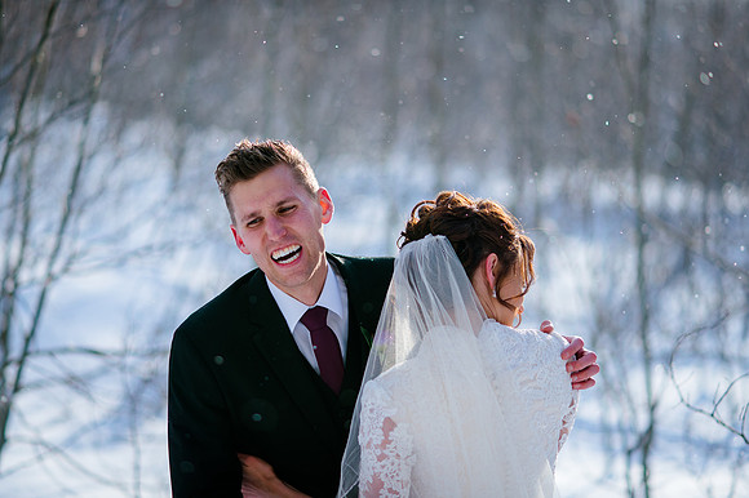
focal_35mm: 105
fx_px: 2183
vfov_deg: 13.0
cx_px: 374
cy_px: 249
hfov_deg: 19.5
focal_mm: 105
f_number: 2
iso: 125
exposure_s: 1/2000
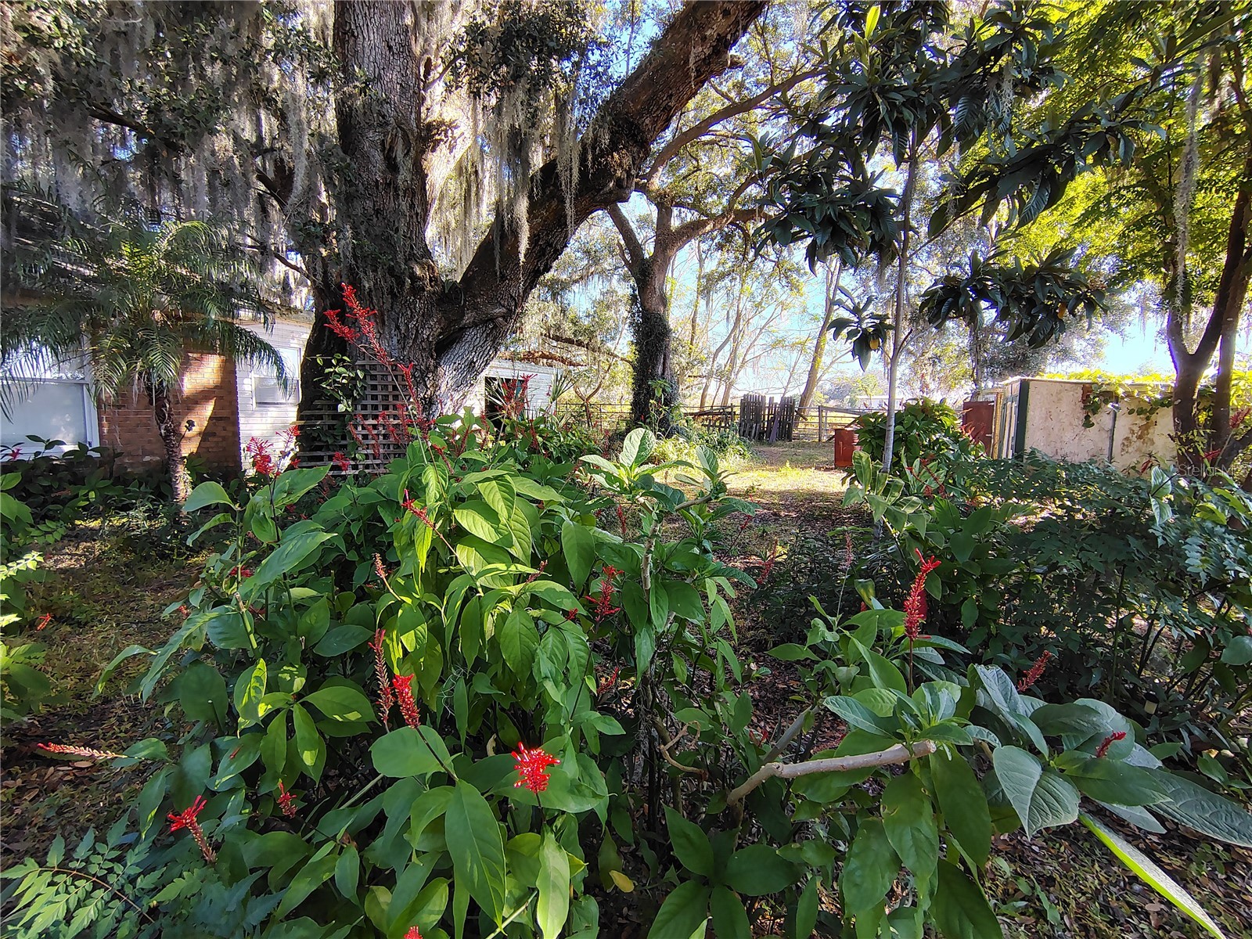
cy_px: 470
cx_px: 626
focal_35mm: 16
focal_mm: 2.13
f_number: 2.2
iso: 191
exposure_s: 1/120
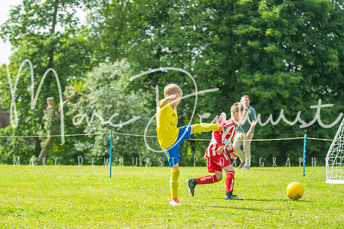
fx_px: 1004
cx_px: 172
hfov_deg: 19.5
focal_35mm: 105
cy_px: 114
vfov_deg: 13.0
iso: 250
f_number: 3.2
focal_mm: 70
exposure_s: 1/1250
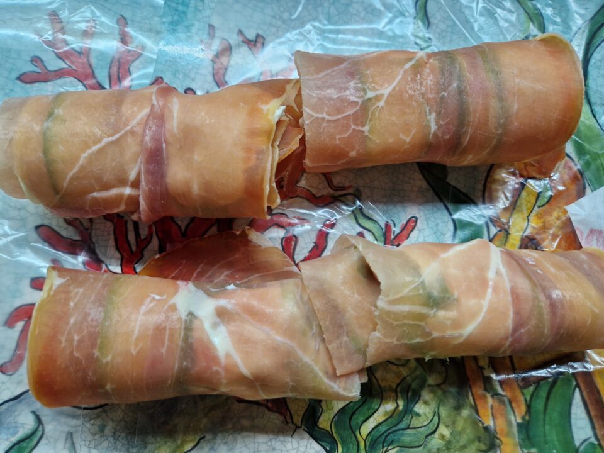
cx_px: 302
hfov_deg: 73.9
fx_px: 401
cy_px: 226
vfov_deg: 58.9
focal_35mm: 23
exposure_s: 1/180
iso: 160
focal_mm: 5.4
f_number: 1.8
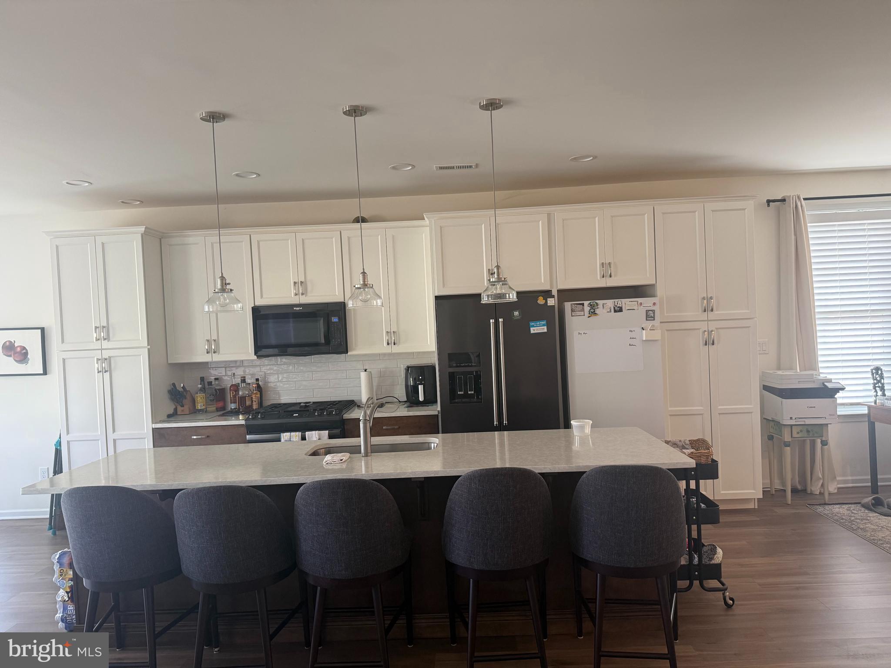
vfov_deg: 56.8
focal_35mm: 24
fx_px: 618
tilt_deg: -0.2
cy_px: 334
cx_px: 446
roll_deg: +2.8
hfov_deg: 71.6
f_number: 1.78
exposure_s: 1/60
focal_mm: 6.76
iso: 200
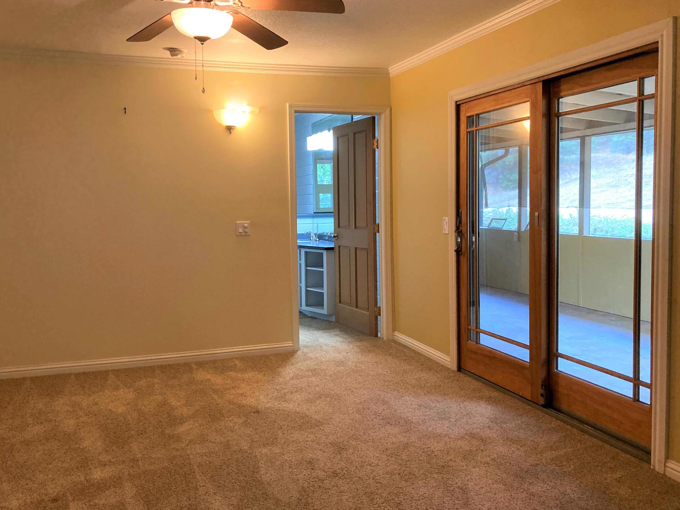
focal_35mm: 31
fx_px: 609
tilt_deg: -2.7
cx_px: 317
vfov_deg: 45.4
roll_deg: +0.1
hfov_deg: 58.3
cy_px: 239
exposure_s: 1/40
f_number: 1.8
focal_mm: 3.99
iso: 250
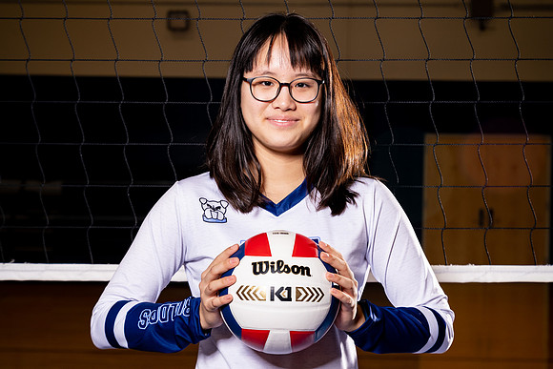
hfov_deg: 25.5
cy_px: 210
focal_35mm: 79
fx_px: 1219
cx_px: 244
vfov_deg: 17.2
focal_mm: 68
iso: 250
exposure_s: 1/125
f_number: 5.6
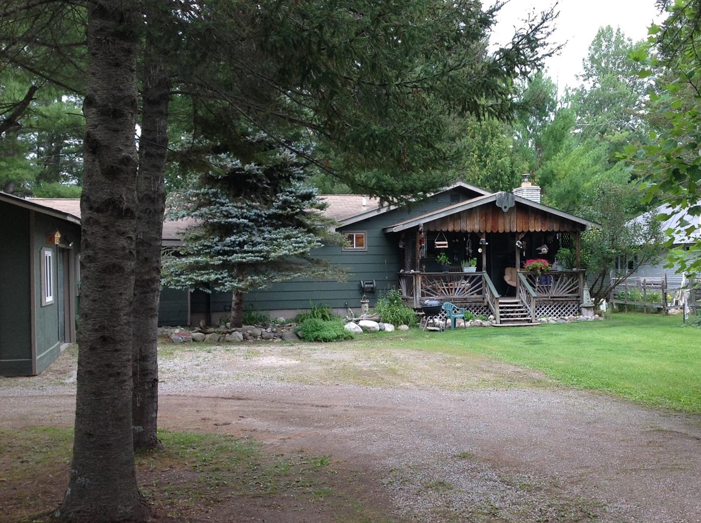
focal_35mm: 47
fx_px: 950
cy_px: 264
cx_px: 453
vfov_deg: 30.8
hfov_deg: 40.1
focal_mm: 4.28
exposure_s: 1/120
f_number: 2.4
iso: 50
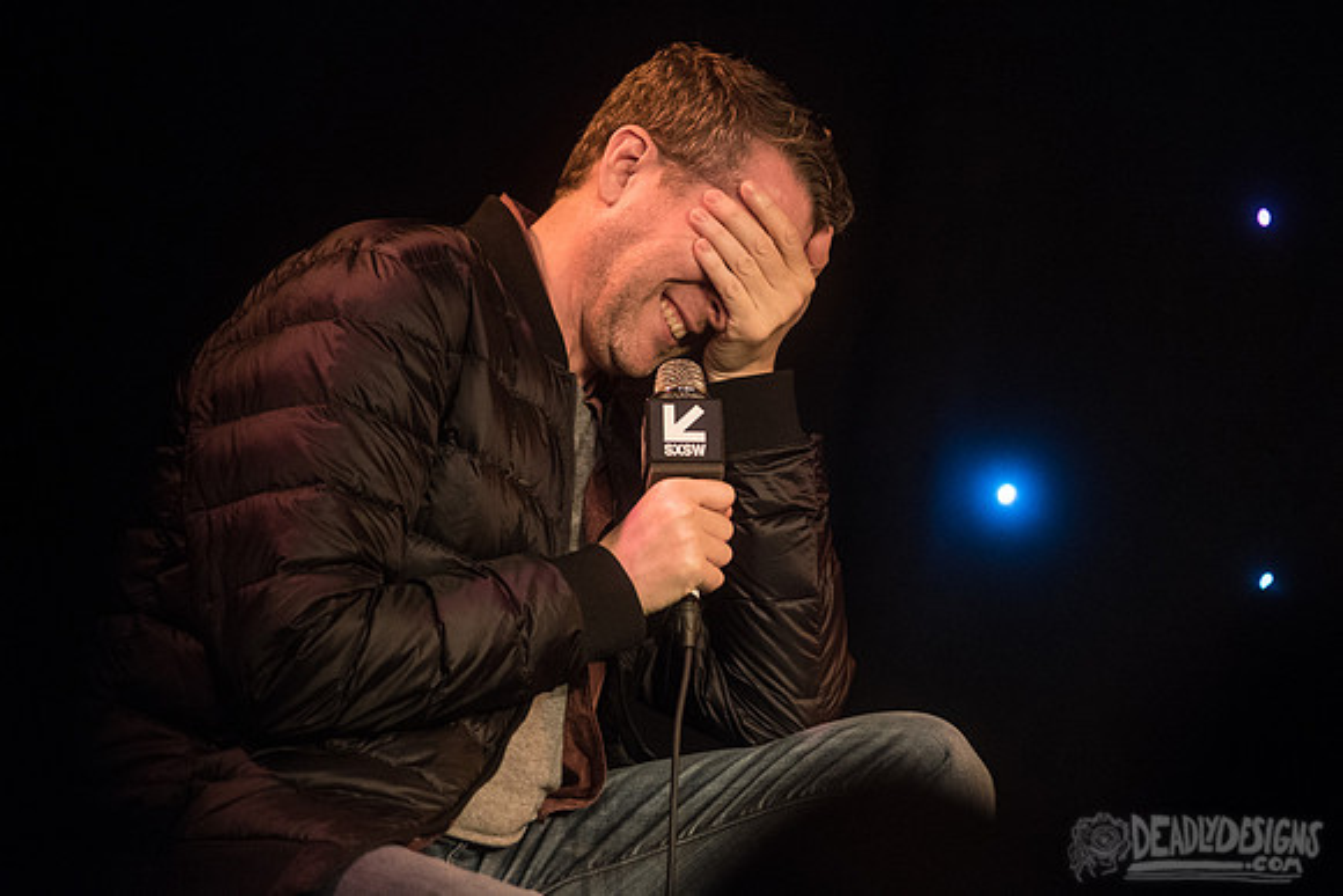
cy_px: 346
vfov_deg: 7.0
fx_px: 7335
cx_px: 825
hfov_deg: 10.5
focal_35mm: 197
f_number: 3.2
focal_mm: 160
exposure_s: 1/400
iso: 2000
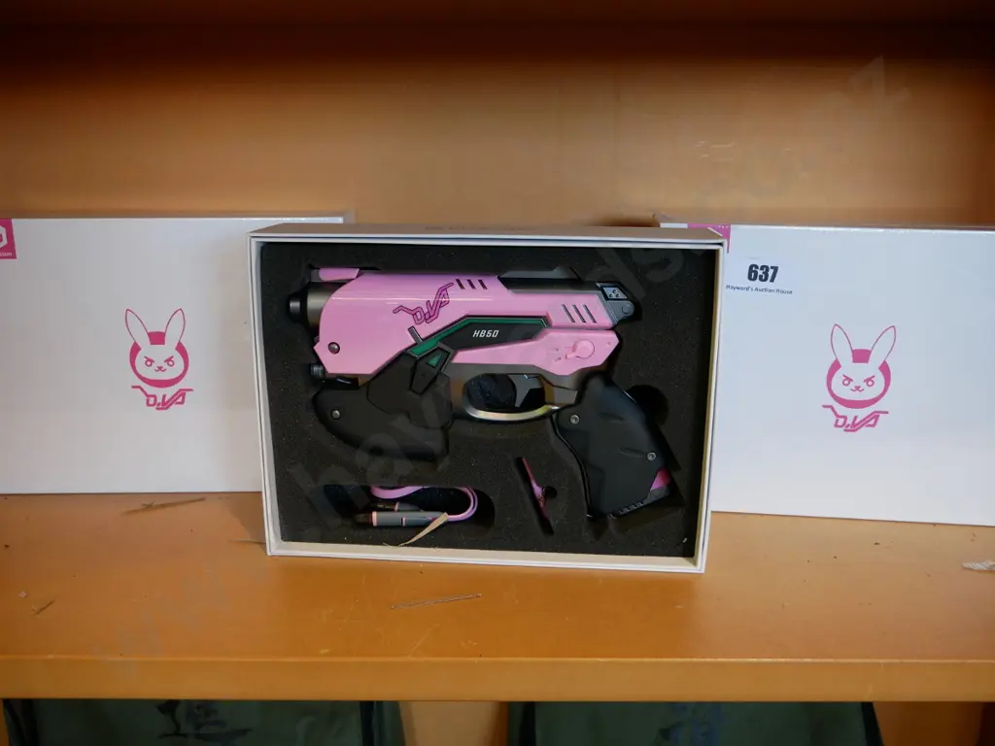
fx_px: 862
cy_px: 373
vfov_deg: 46.8
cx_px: 498
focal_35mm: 30
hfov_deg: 60.0
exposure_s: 1/60
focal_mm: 15
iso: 500
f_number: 3.7
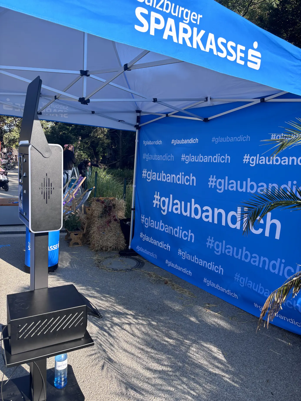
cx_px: 150
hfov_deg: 53.1
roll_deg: -3.9
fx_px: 301
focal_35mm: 26
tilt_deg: -6.0
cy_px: 200
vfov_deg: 67.3
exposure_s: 1/792
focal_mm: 5.96
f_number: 1.6
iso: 50
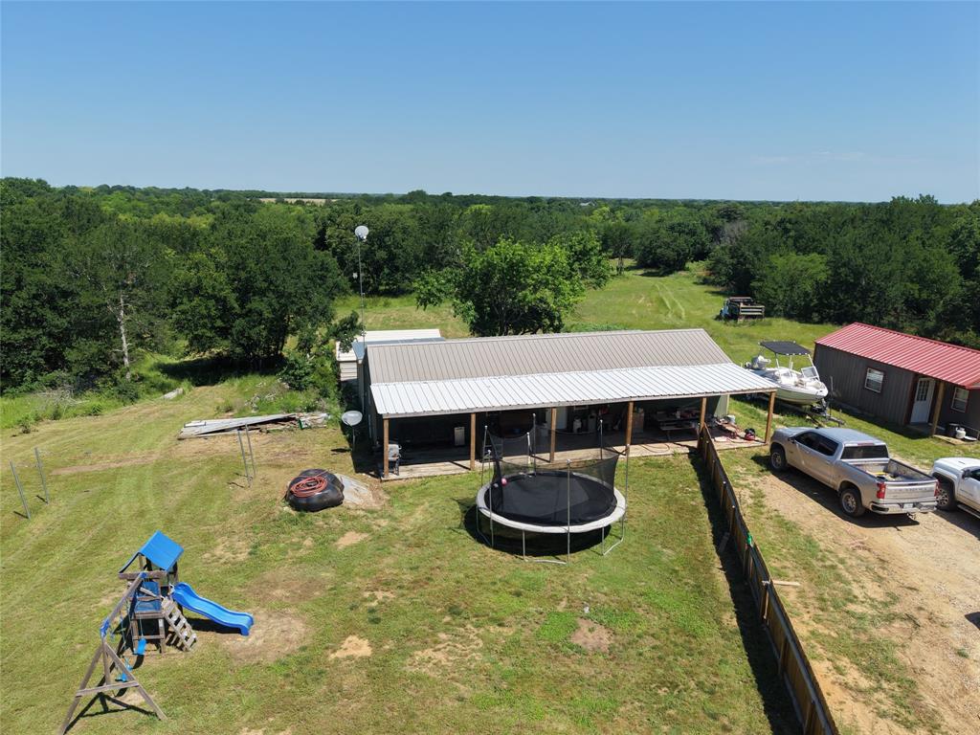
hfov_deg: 71.6
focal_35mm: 24
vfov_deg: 56.8
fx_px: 679
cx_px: 490
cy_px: 368
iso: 240
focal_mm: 8.67
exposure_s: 1/5000
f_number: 1.8
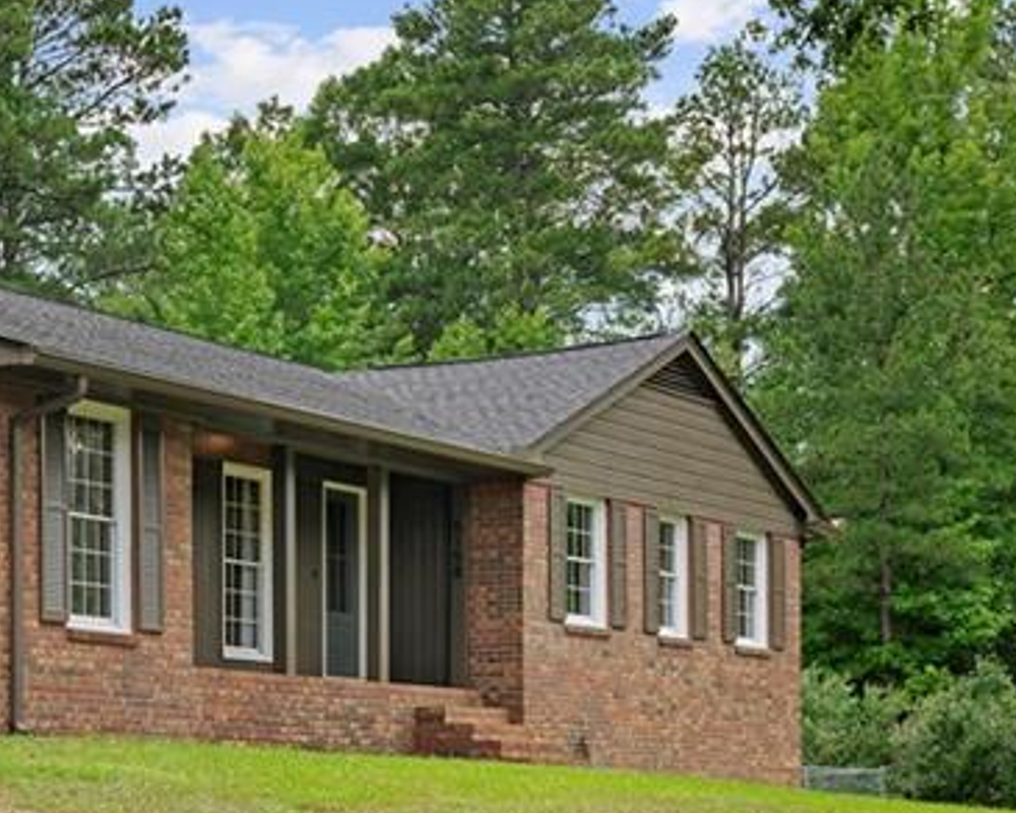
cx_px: -189
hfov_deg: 19.6
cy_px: 379
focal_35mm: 92
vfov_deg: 16.7
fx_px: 2766
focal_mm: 35
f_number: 8
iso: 100
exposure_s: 1/40
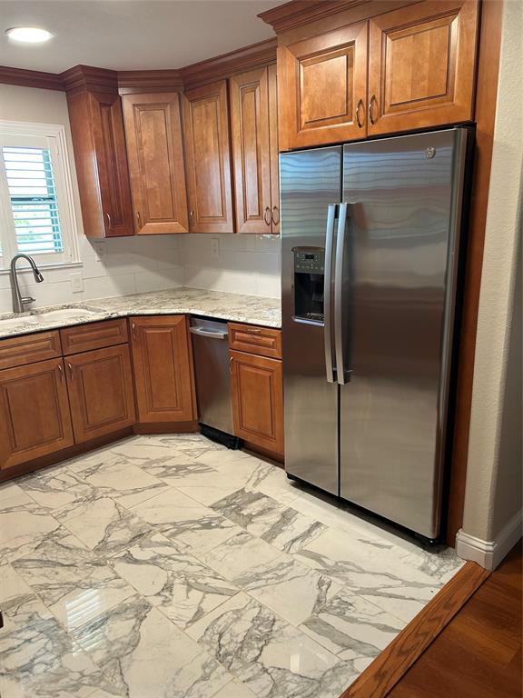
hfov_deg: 53.1
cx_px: 262
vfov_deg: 67.3
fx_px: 524
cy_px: 349
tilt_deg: -15.1
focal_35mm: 26
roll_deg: +2.8
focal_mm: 5.7
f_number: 1.5
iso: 100
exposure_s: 1/112
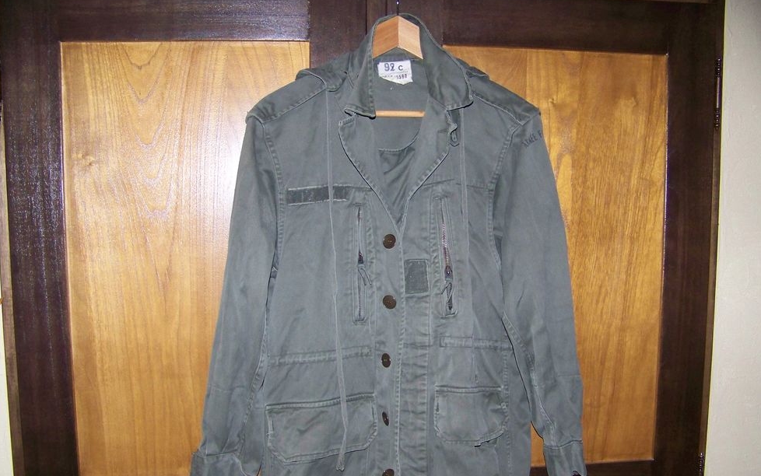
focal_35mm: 39
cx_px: 374
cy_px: 283
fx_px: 809
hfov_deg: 50.4
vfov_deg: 32.7
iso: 200
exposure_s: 1/30
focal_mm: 5.85
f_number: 2.8
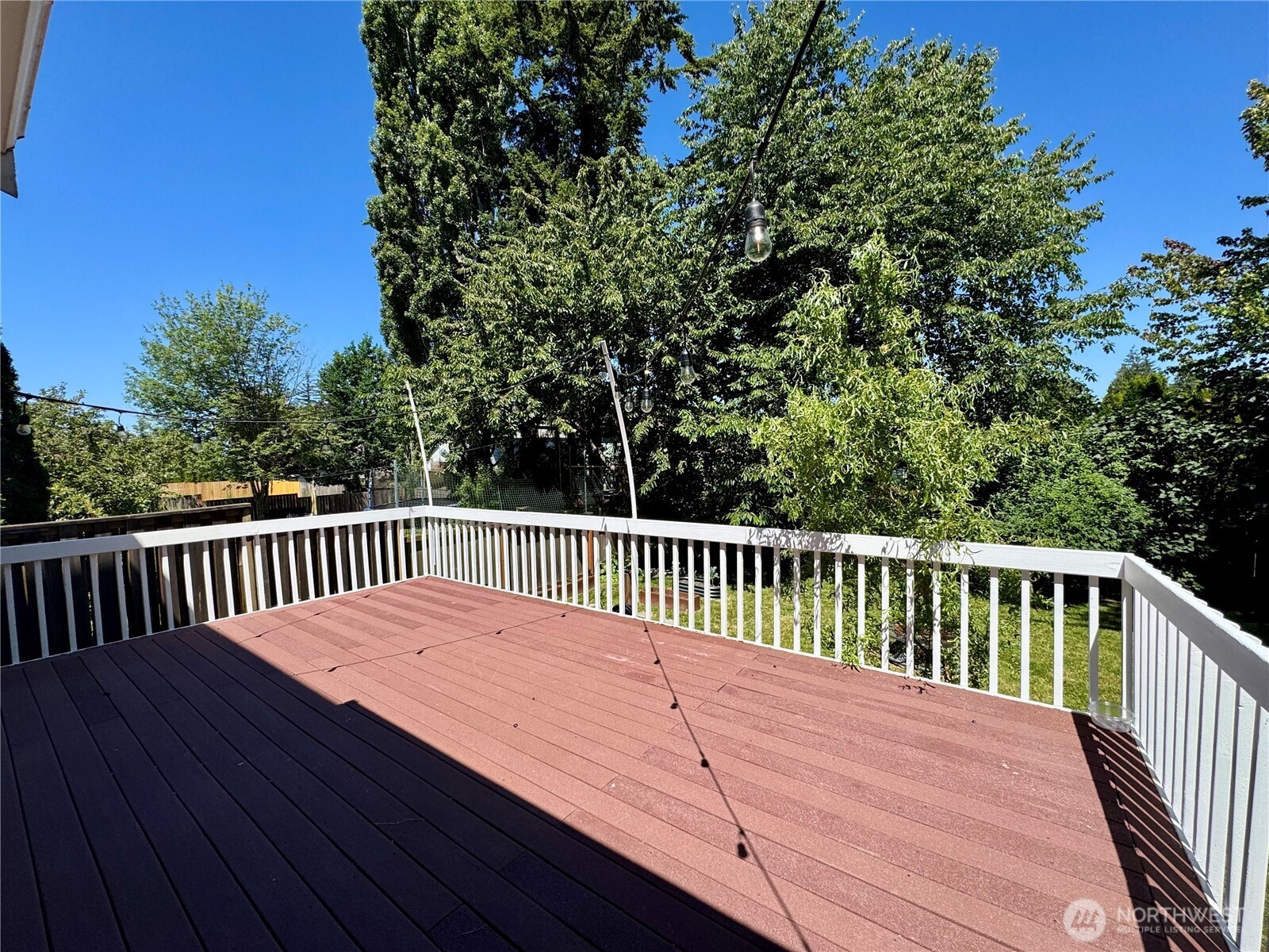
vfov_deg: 85.7
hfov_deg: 102.1
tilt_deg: -3.3
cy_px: 476
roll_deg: +1.4
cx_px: 634
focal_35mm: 14
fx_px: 513
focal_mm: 2.22
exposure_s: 1/1536
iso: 40
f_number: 2.2
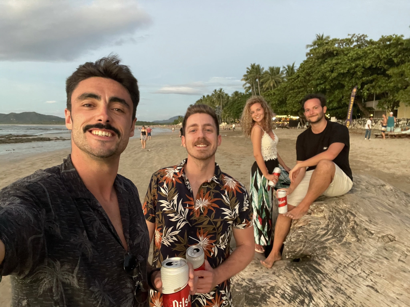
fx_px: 272
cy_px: 154
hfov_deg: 73.9
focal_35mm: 23
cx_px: 205
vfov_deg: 58.9
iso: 500
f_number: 2.2
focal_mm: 2.71
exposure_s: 1/30
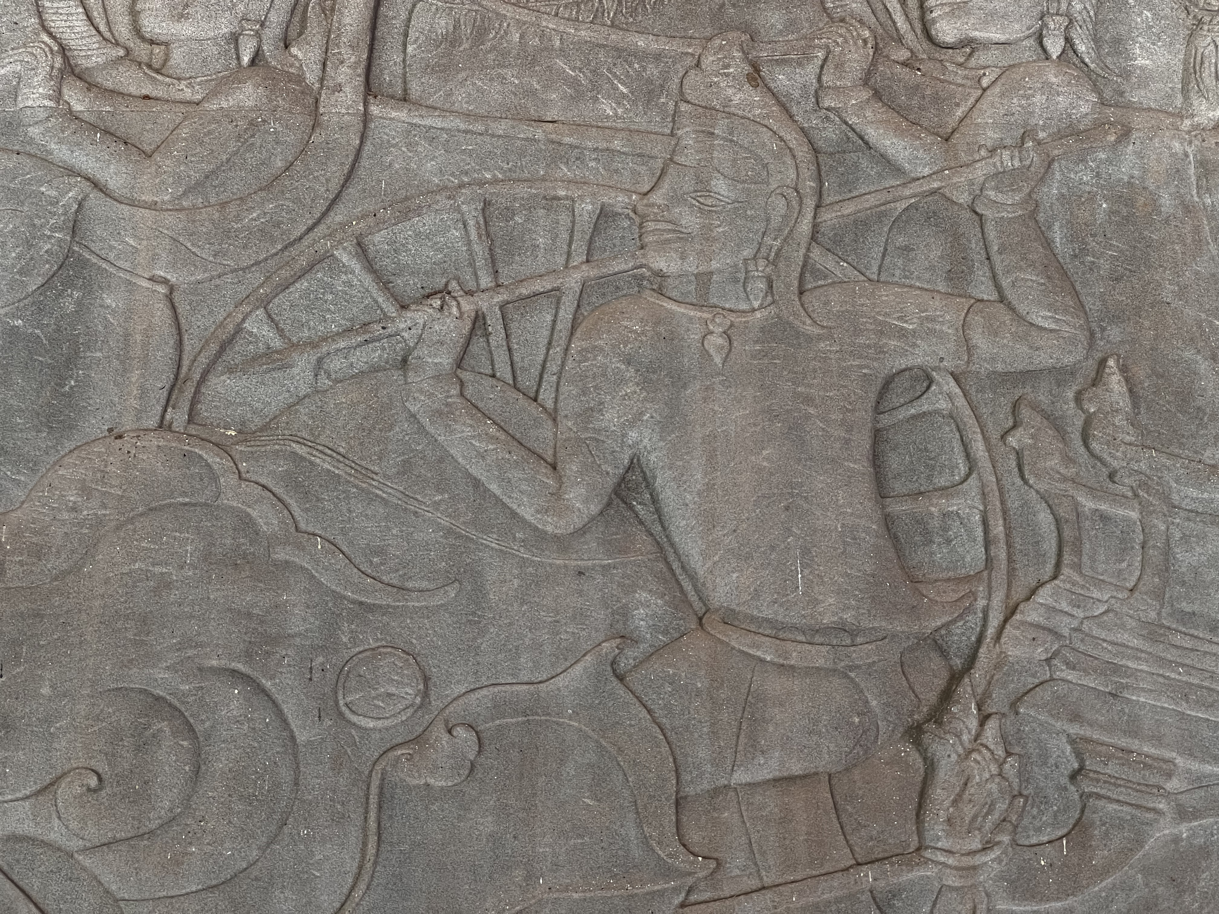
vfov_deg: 19.1
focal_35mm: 77
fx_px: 2712
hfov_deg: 25.3
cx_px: 610
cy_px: 457
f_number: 2.8
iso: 200
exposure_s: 1/76
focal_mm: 9
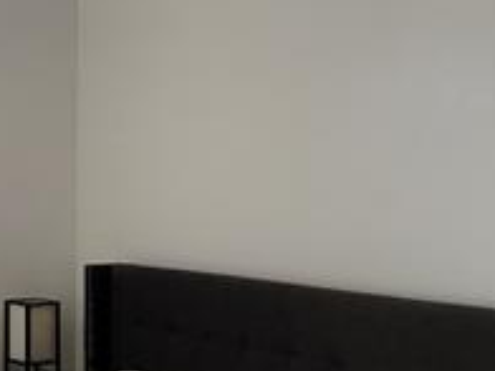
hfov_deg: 26.3
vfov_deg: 21.6
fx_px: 972
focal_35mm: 68
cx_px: -53
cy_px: 149
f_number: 2.2
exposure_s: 1/50
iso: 64
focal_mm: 2.2
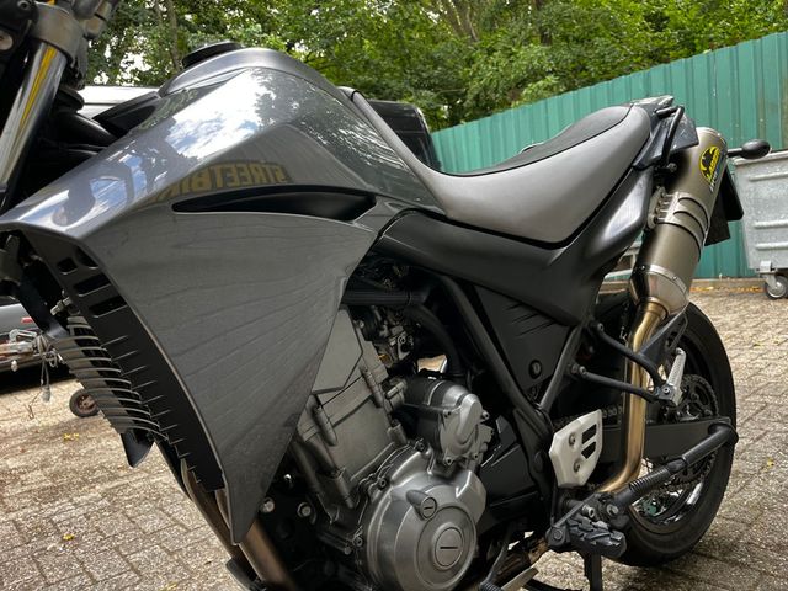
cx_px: 394
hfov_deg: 67.3
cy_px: 296
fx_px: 592
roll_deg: +6.2
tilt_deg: -5.9
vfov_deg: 53.1
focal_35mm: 26
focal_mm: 5.1
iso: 50
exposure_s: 1/122
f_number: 1.6
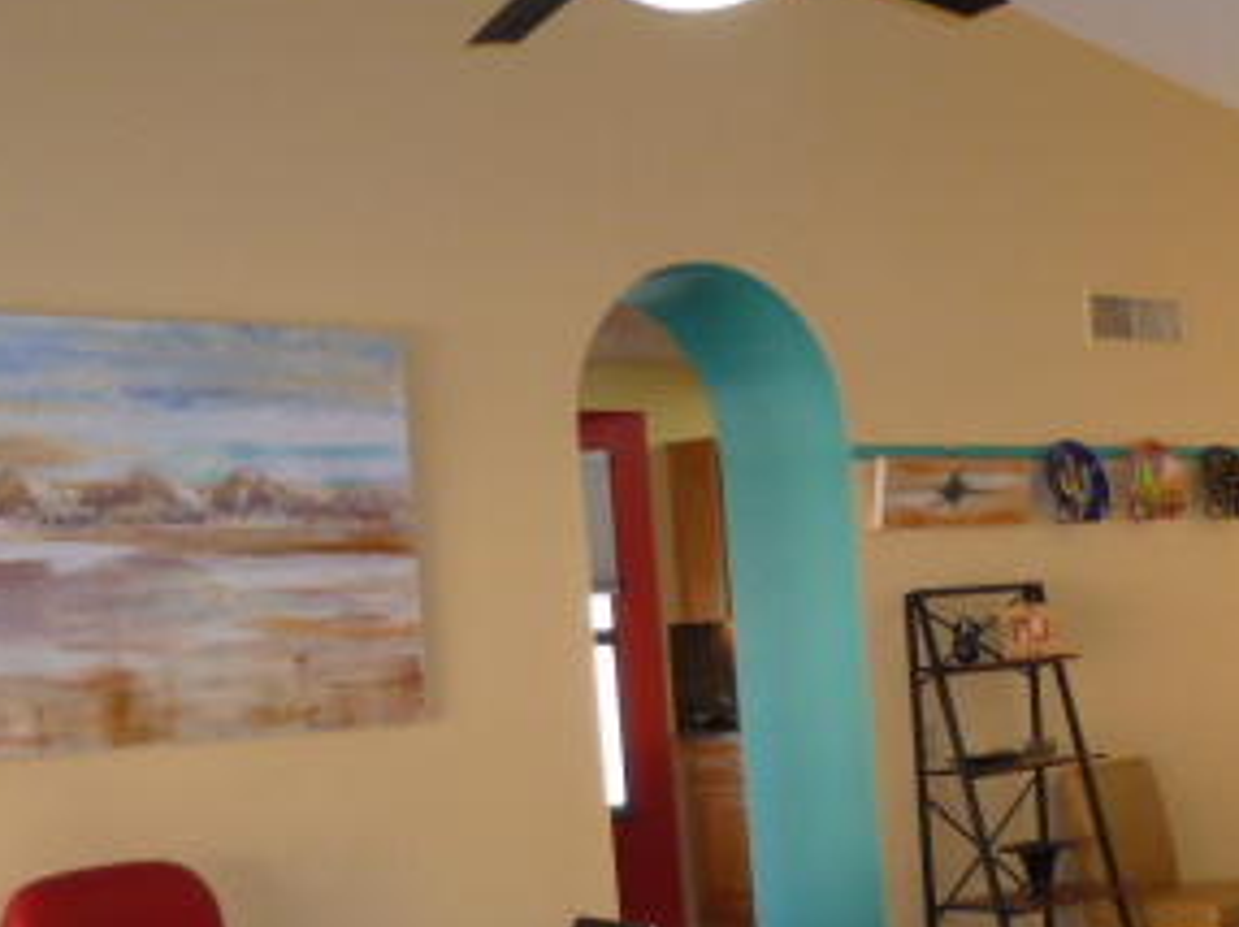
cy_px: 801
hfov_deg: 28.5
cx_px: 1152
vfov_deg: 22.1
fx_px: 2325
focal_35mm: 65
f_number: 3.4
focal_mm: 4.7
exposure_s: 1/30
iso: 200
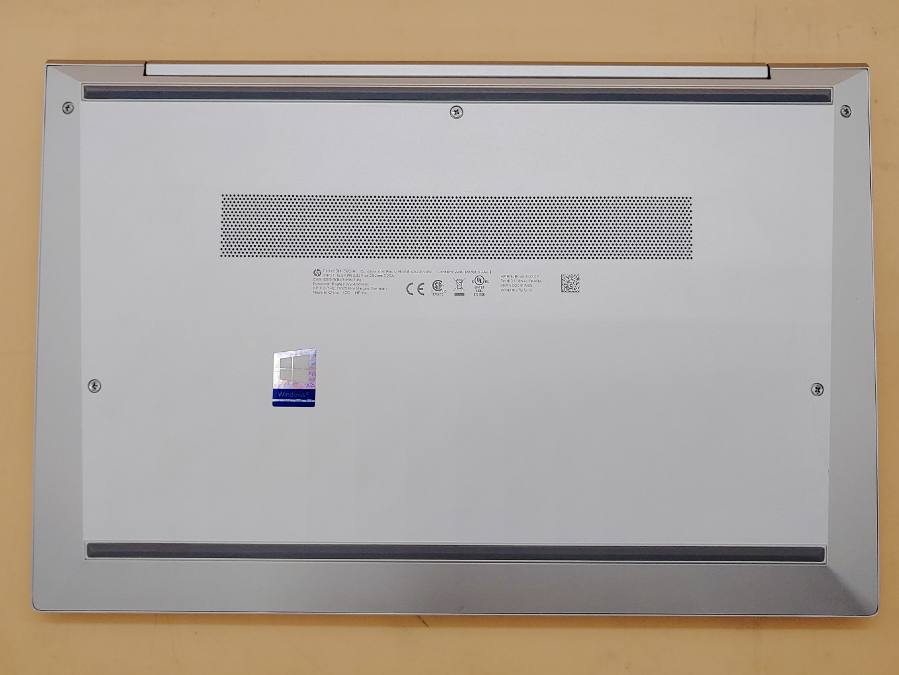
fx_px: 857
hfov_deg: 55.4
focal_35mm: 33
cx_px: 450
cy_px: 338
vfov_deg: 42.9
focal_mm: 4.36
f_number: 1.8
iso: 50
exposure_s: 1/184
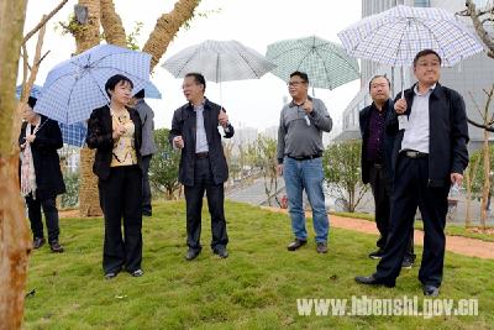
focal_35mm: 24
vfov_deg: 53.2
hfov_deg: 73.7
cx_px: 247
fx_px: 329
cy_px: 165
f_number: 5.6
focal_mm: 24
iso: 320
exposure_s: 1/125
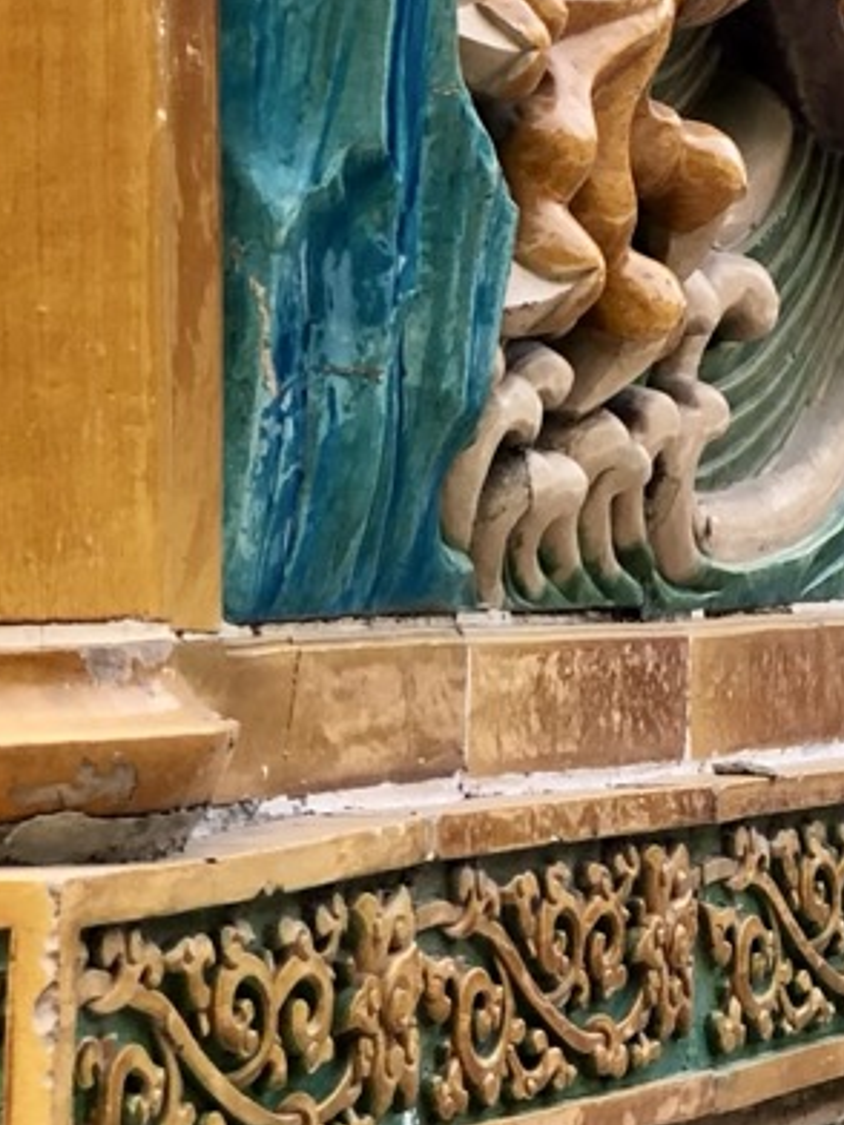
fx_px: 6047
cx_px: 1332
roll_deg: +1.4
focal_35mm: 186
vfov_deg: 10.5
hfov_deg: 7.8
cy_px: -109
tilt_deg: +7.7
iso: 25
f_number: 2.8
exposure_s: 1/60
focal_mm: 6.6
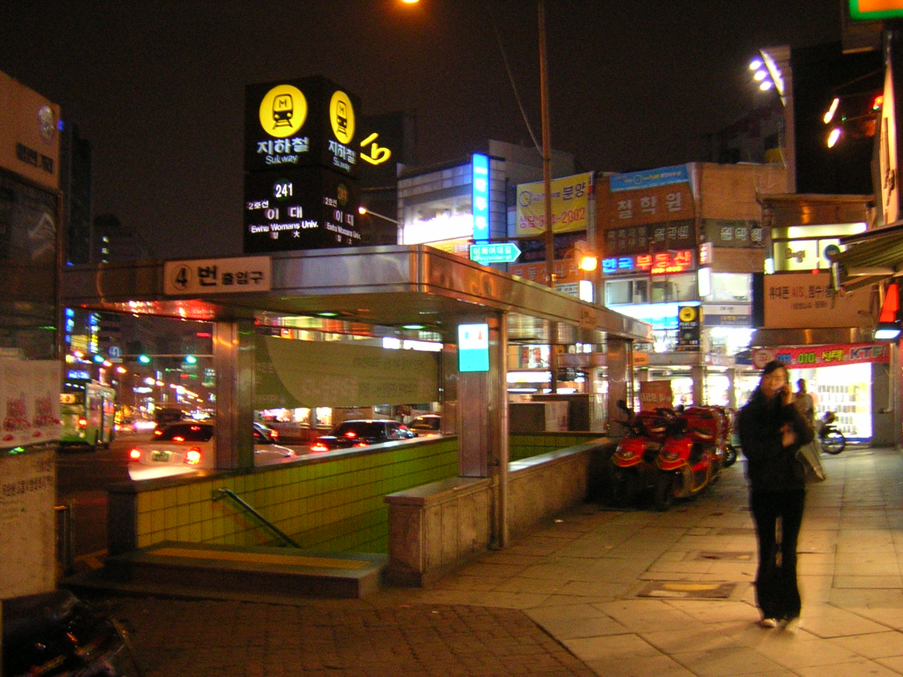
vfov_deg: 39.7
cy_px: 338
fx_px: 939
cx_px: 452
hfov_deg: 51.4
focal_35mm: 36
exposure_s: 1/11.3
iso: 400
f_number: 2.6
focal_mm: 4.7
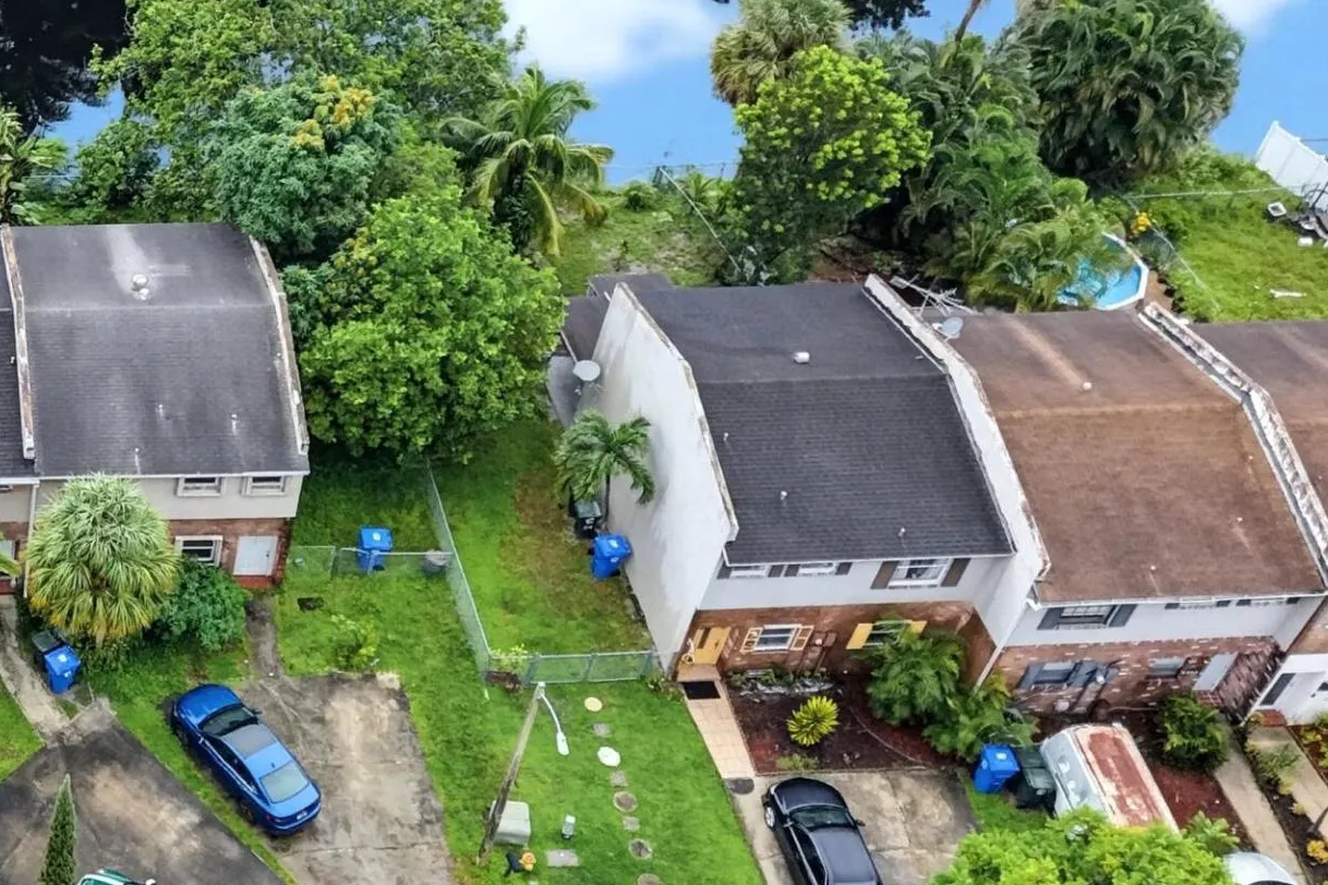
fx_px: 2176
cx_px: -117
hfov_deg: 30.5
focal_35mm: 59
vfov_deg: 23.0
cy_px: 360
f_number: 1.8
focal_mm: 8.7
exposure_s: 1/1600
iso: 800
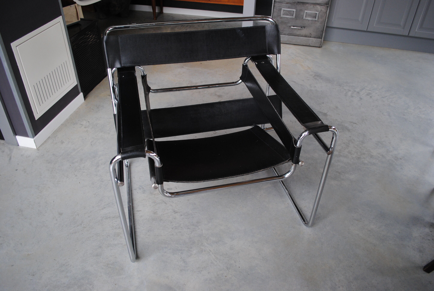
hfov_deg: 67.3
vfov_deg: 48.1
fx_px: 326
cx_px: 217
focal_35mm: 27
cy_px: 146
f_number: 3.5
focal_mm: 18
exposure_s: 1/30
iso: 280
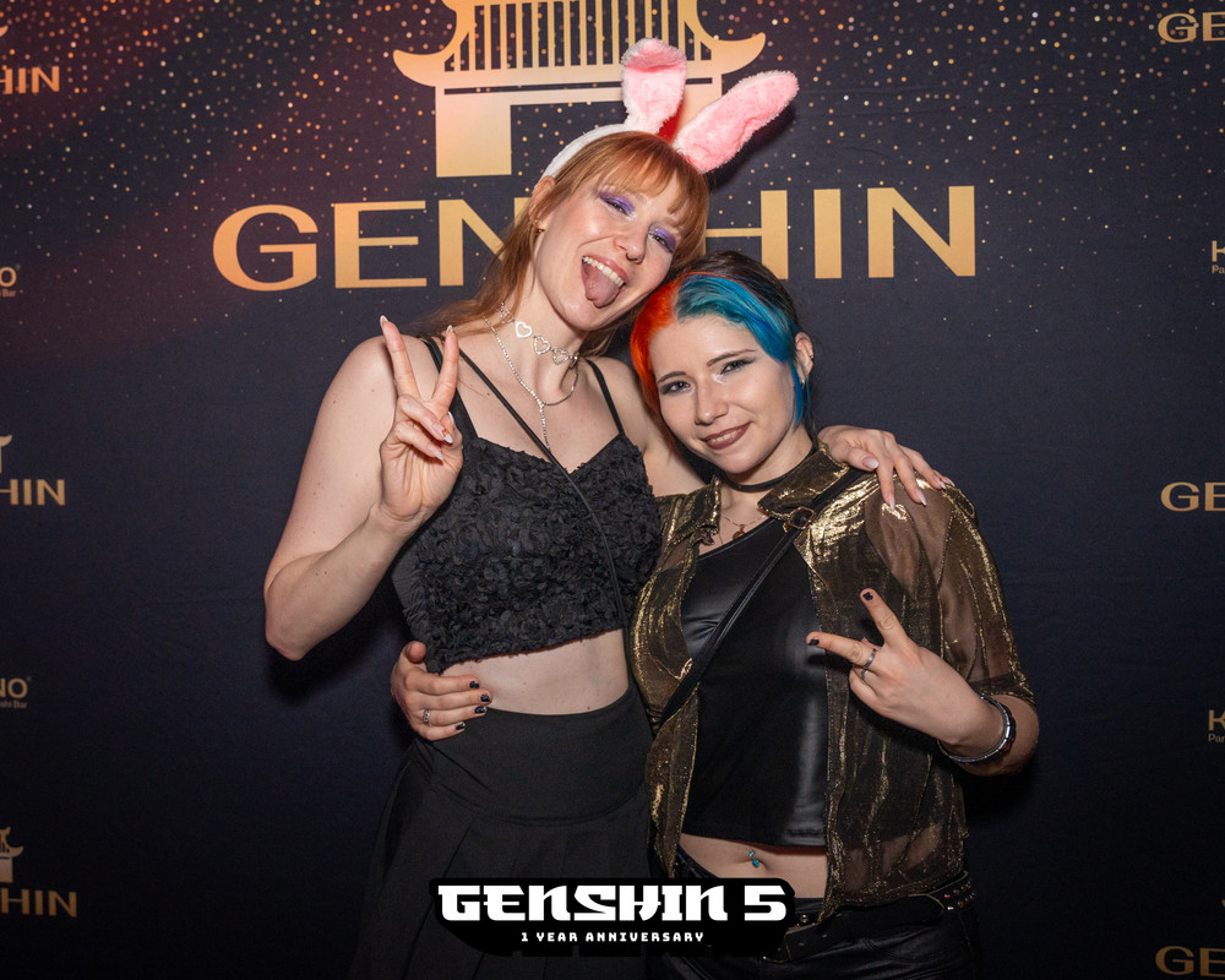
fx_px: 1476
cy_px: 389
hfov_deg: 45.0
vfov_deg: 36.6
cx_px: 526
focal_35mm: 41
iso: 1250
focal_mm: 29.5
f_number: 3.2
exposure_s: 1/125
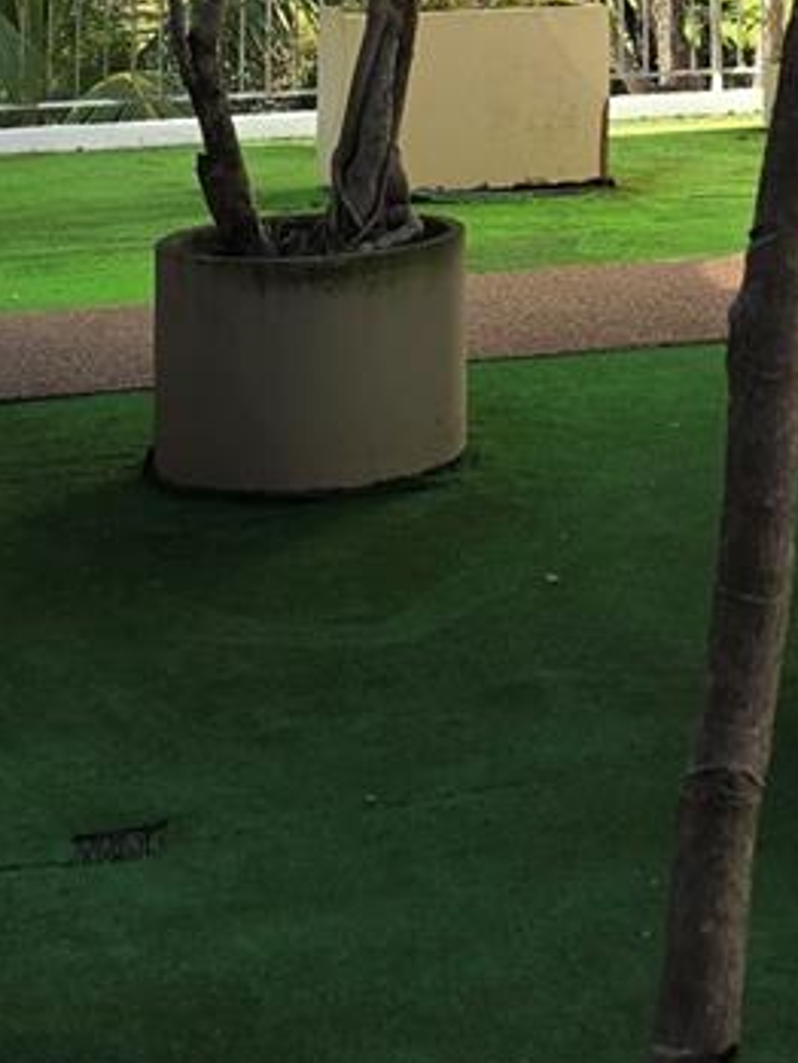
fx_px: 2427
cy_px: -286
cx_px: 880
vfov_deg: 22.3
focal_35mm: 79
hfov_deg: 18.0
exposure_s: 1/211
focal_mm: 6.3
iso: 12
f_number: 1.7
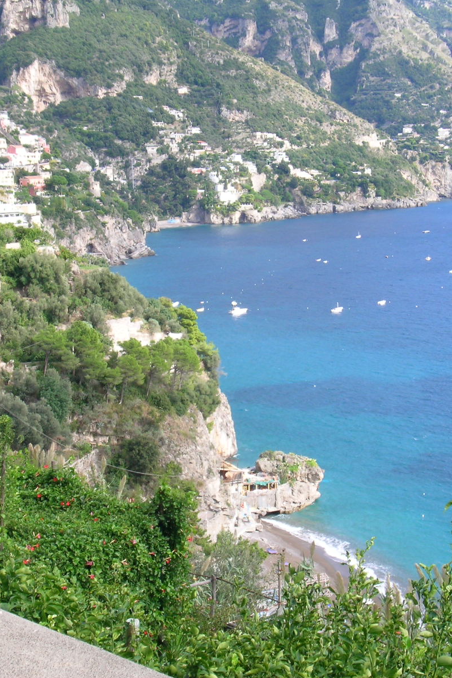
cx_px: 225
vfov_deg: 31.4
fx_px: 1206
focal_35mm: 64
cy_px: 338
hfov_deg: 21.2
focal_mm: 9.5
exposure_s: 1/131
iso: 50
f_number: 5.9
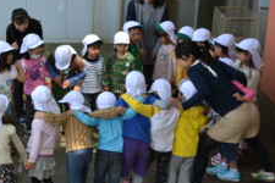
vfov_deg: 17.0
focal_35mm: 80
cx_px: 35
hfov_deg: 24.7
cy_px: 52
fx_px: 611
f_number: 5.6
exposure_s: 1/125
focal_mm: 30
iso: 250
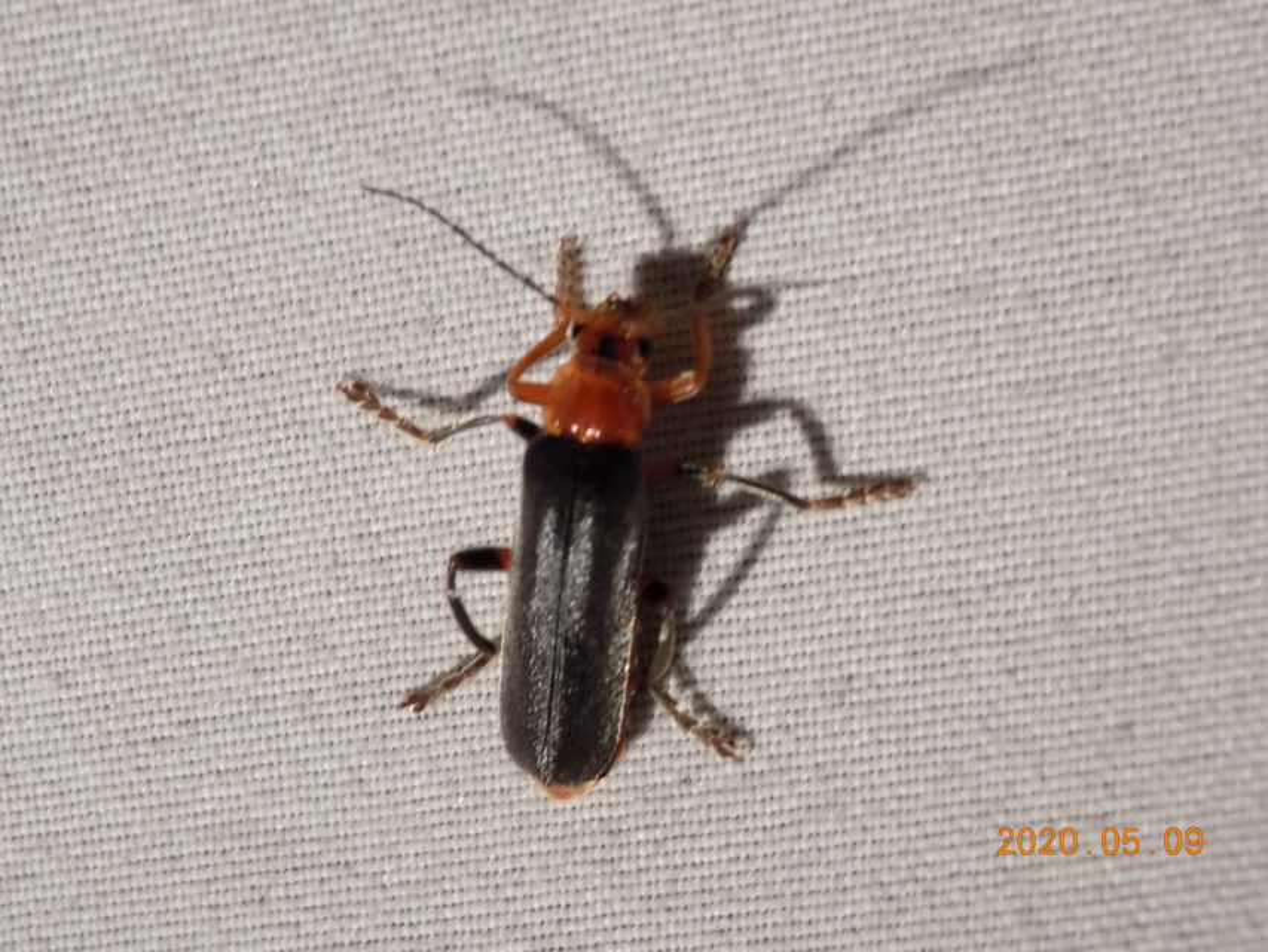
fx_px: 4323
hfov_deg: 16.7
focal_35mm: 118
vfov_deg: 12.6
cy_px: 476
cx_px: 634
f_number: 4.8
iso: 360
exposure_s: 1/30
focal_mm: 20.9
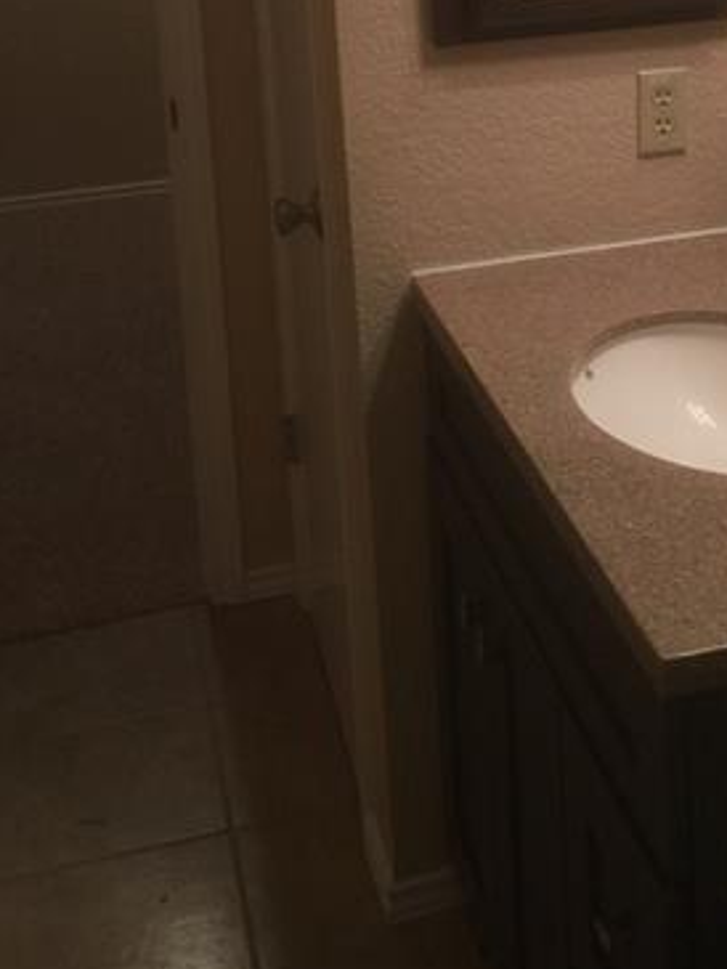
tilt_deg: -10.1
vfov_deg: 29.8
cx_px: 631
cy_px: 32
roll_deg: +1.9
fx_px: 1707
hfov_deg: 23.5
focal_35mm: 61
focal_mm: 4.15
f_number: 2.2
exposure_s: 1/15
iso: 32
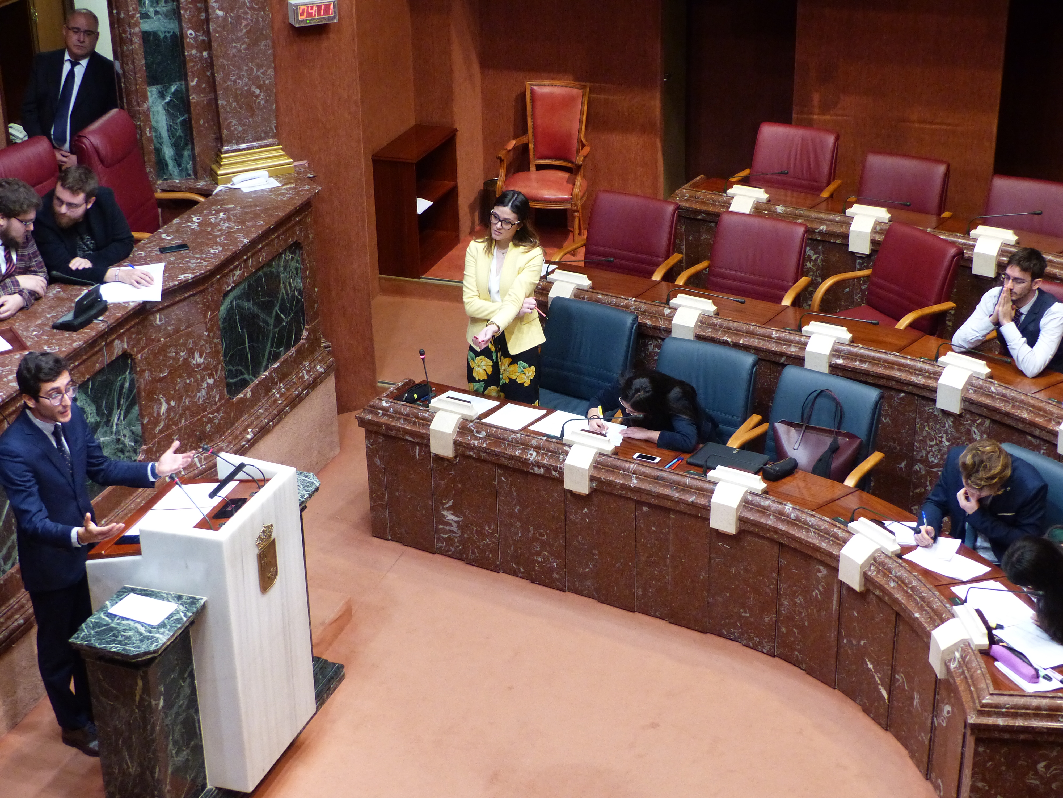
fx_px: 1720
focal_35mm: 56
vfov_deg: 26.1
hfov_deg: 34.3
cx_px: 532
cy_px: 399
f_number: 2.8
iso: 400
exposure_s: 1/30
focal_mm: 10.1
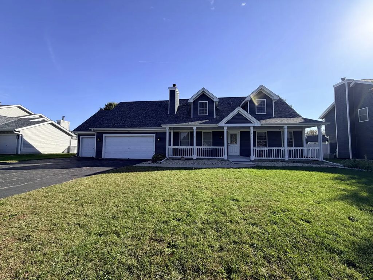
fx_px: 151
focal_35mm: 14
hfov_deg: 102.1
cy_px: 140
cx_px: 186
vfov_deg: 85.7
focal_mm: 2.22
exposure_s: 1/770
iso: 32
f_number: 2.2
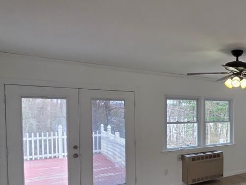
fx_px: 206
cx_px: 226
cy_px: 121
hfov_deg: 53.2
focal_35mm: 29
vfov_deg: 47.5
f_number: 2.2
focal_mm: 2.2
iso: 100
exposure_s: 1/120
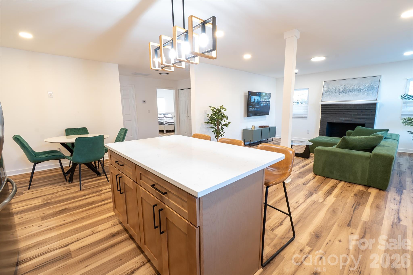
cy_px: 138
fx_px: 172
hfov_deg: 100.4
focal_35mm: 15
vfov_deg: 77.3
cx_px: 206
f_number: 11
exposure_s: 1.6
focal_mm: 10
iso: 50
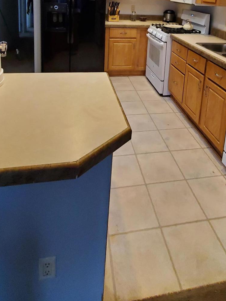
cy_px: 36
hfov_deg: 52.9
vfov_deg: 58.5
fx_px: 226
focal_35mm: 26
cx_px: 127
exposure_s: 1/59
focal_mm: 1.8
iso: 500
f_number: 2.2
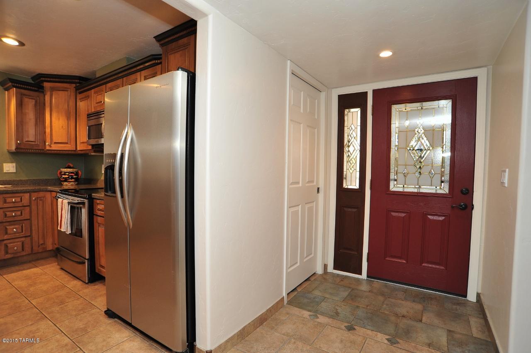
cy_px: 176
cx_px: 266
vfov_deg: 67.3
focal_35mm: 18
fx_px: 265
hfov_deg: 90.0
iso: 1000
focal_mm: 18
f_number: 7.1
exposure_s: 1/30
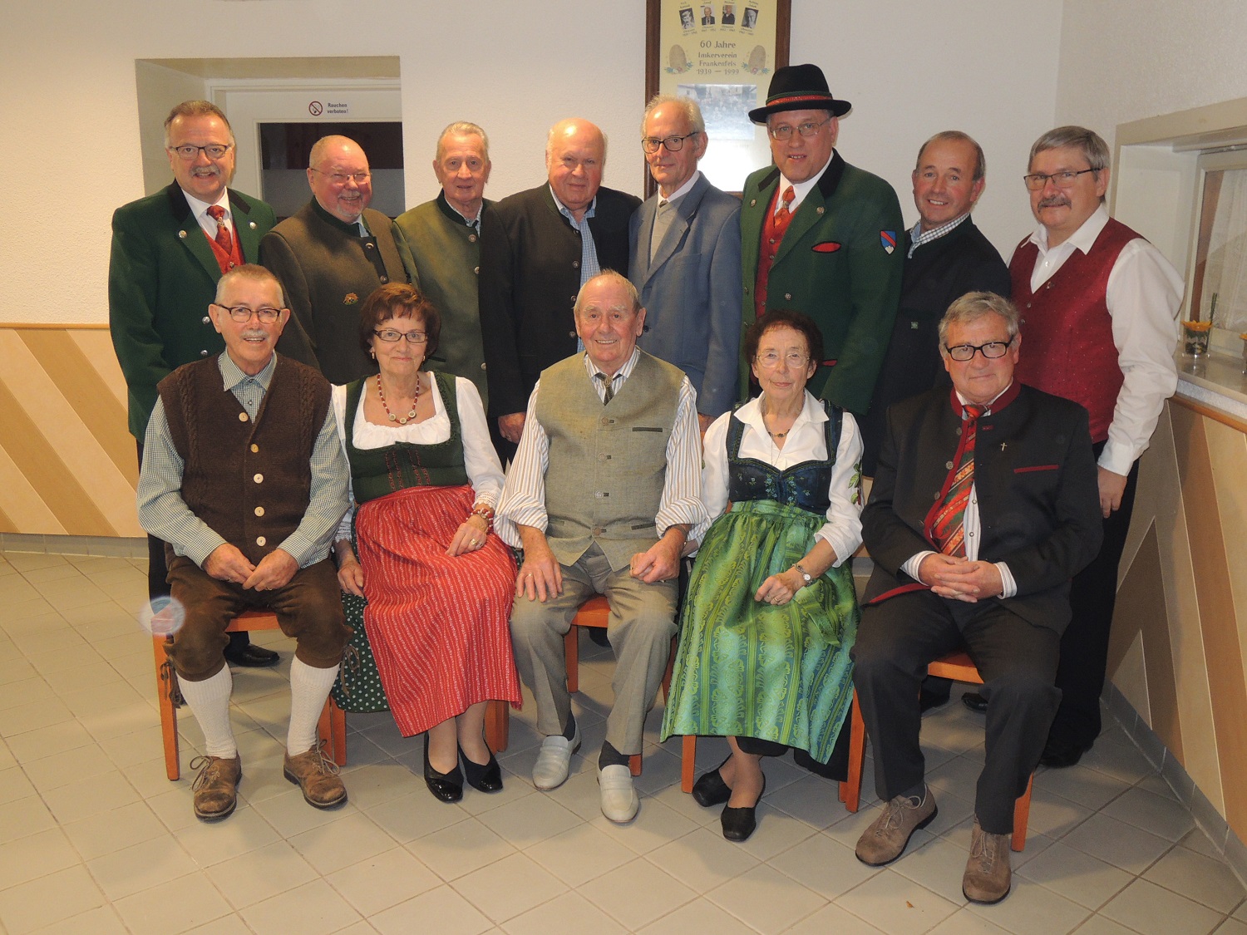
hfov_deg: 58.4
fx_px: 1117
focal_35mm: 31
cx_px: 624
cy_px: 468
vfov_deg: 45.4
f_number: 3
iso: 280
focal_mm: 5.5
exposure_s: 1/30
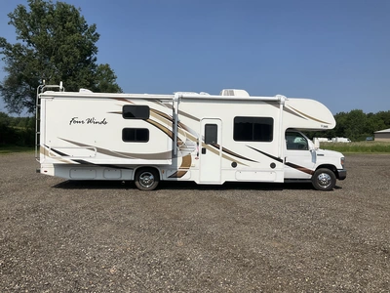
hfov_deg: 61.7
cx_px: 195
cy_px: 146
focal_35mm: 29
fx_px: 327
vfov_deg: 48.2
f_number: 1.8
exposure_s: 1/4065
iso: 25
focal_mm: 3
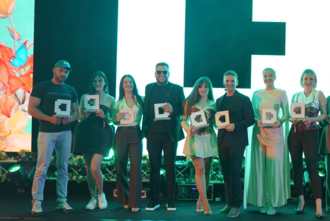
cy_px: 112
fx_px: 559
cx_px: 263
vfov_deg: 22.3
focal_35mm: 61
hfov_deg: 32.0
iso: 1000
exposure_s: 1/250
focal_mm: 35
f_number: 2
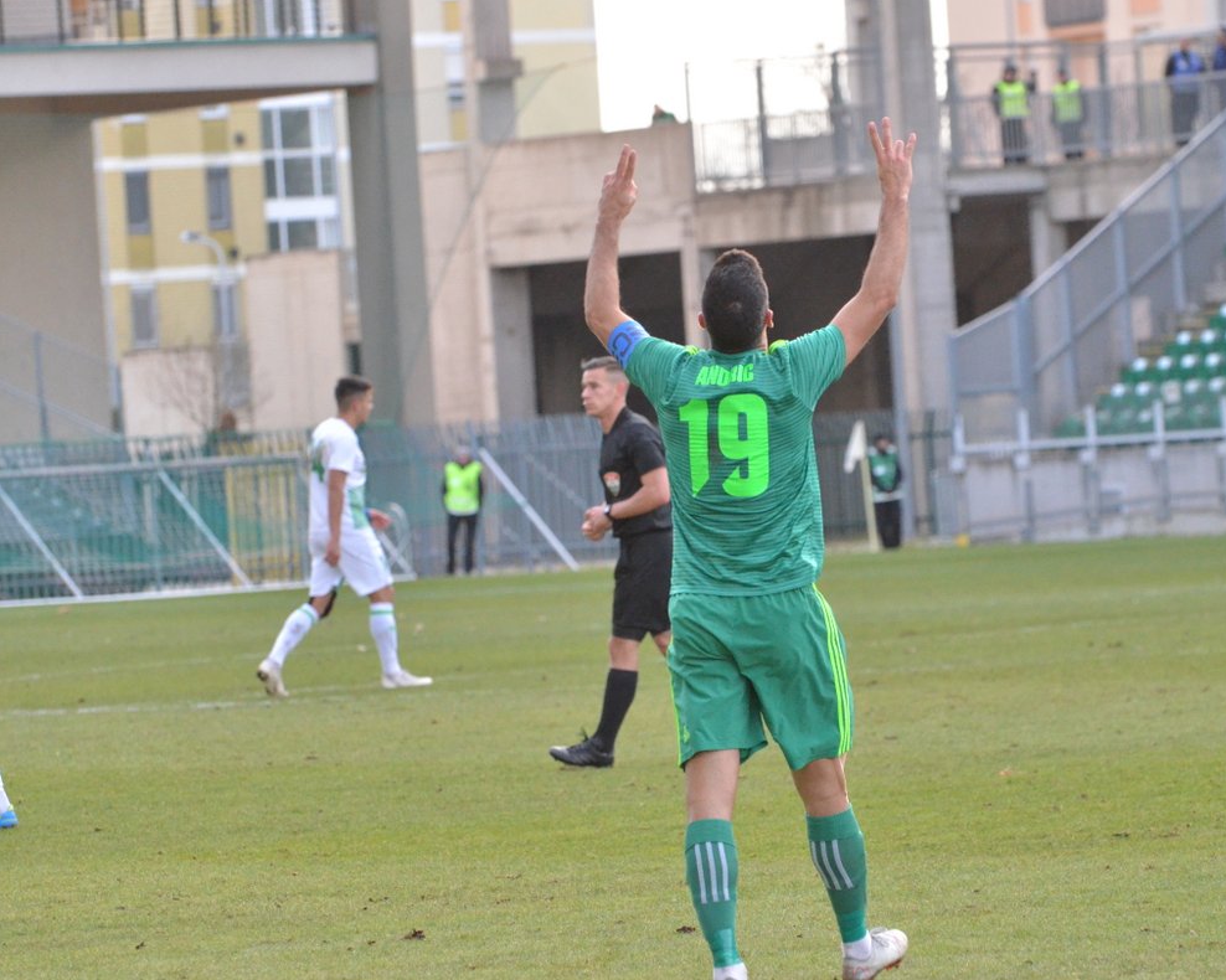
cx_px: 743
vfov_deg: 5.8
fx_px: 9598
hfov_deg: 7.3
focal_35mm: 265
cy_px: 491
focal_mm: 155
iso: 3200
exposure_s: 1/2000
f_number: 5.6
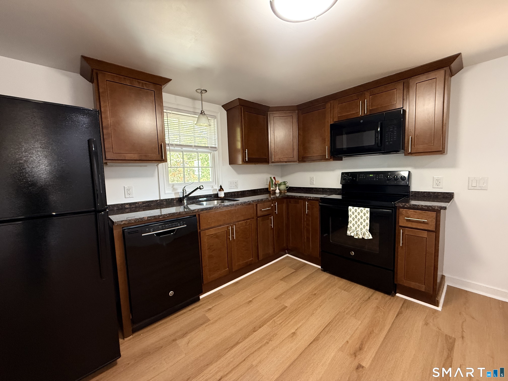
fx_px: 205
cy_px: 190
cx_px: 254
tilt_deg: -5.5
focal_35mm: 14
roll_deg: +1.7
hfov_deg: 102.1
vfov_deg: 85.7
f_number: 2.2
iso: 400
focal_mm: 2.22
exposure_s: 1/60
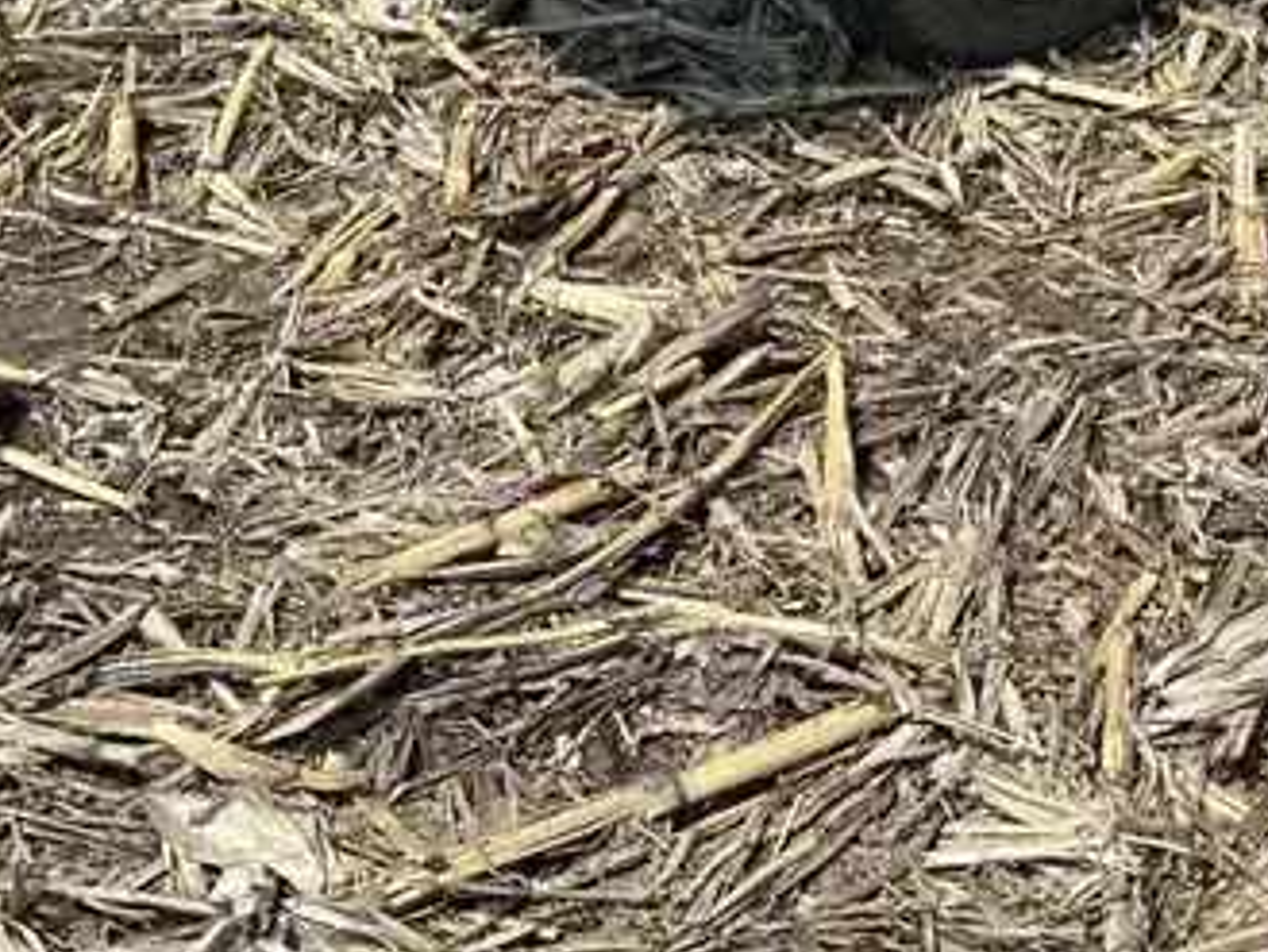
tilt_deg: -18.3
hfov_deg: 27.0
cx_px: 1075
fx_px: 2565
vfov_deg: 20.2
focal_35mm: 70
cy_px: -62
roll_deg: -1.2
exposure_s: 1/5263
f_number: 1.78
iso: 80
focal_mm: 6.86
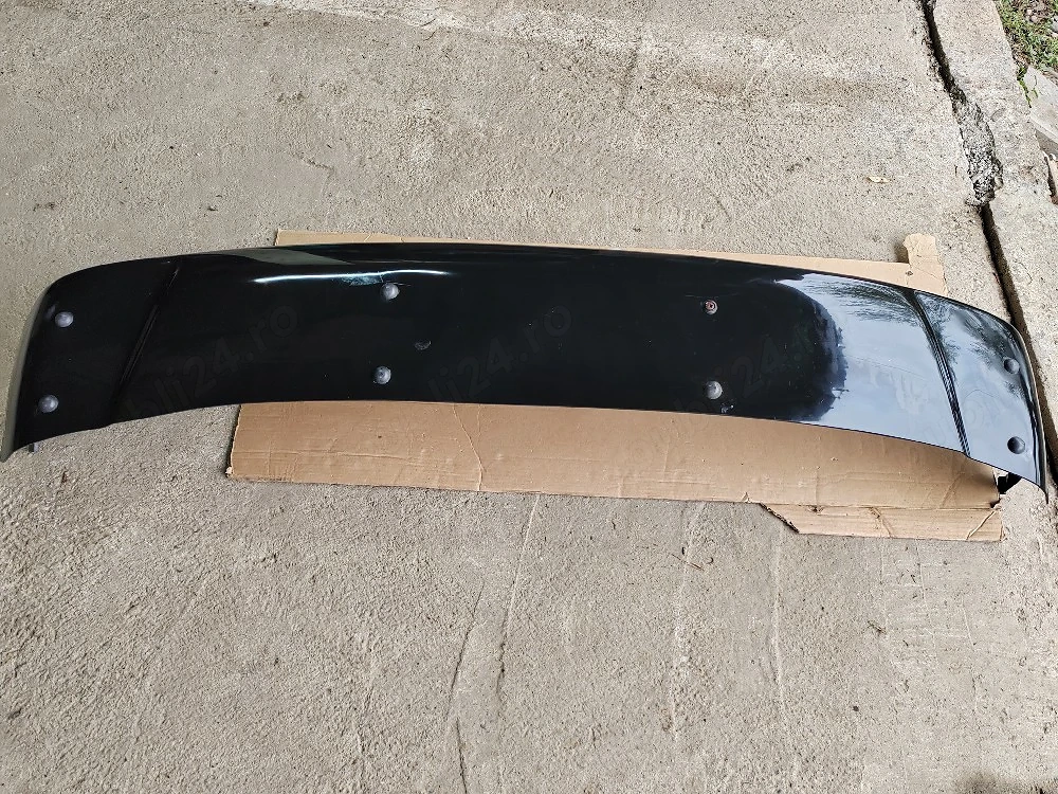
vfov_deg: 51.4
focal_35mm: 27
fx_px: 825
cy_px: 397
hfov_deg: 65.3
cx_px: 529
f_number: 1.9
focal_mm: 5.52
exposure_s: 1/100
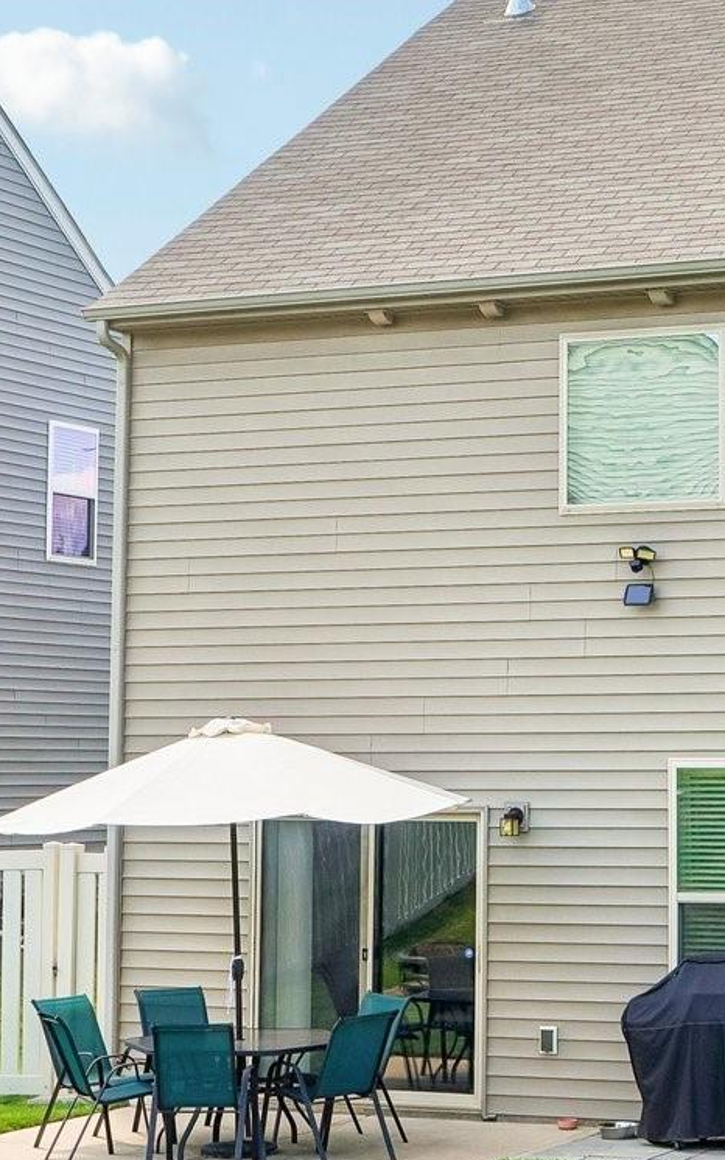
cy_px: 538
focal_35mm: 84
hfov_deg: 15.3
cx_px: 731
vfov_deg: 24.6
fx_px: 2654
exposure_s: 1/45
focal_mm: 20
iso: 100
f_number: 8
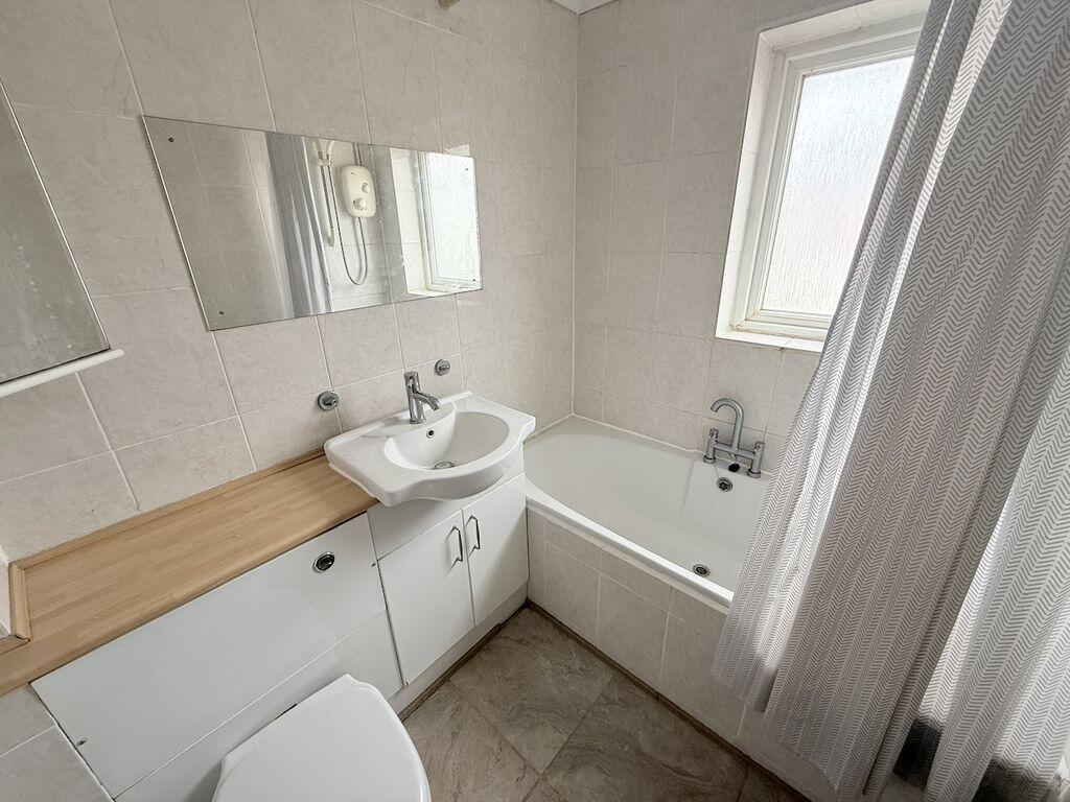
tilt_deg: -22.2
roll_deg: +1.2
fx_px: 433
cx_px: 535
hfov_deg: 102.1
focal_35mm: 14
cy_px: 401
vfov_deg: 85.7
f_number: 2.2
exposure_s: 1/99
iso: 100
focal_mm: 2.22
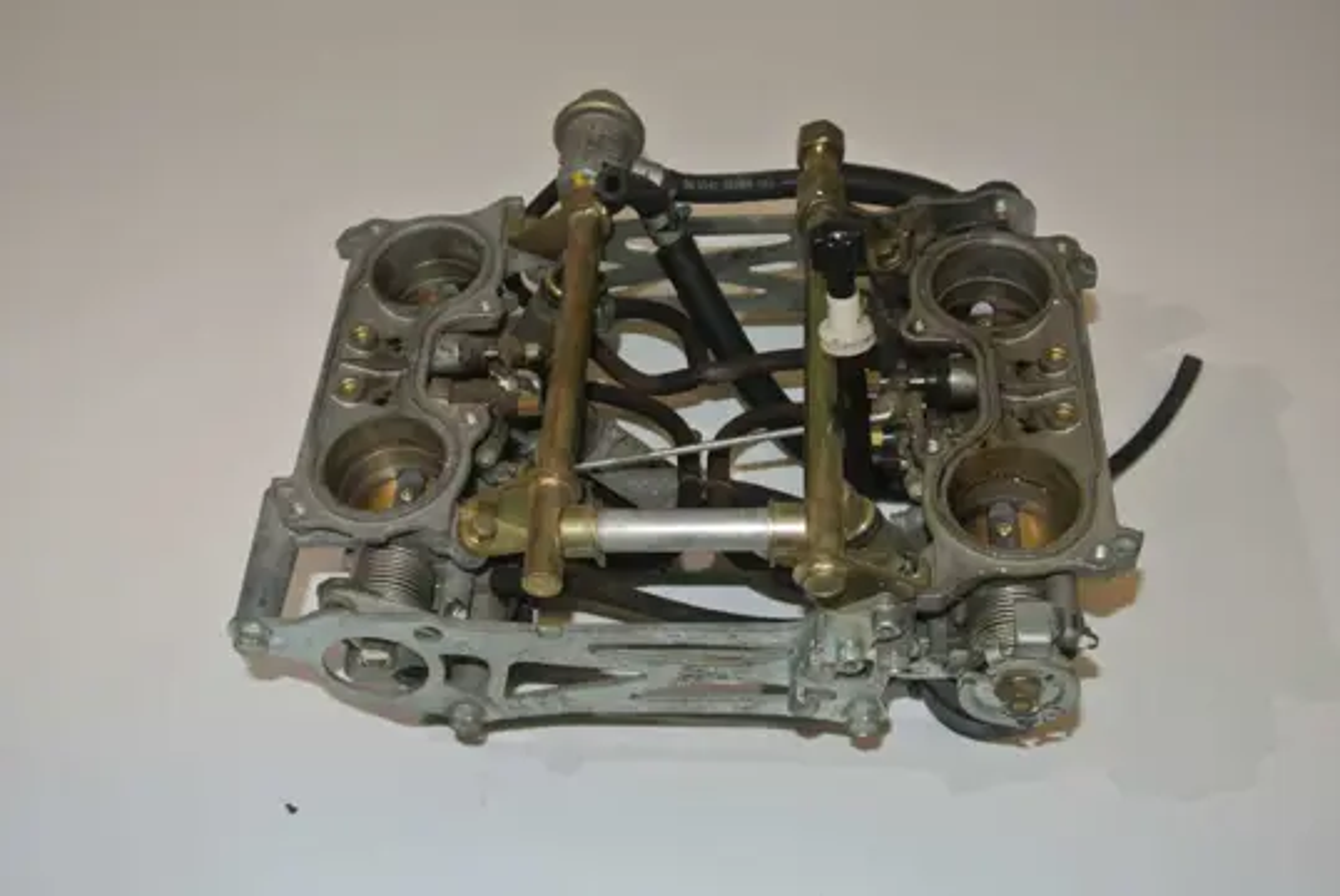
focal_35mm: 44
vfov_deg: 30.6
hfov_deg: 44.5
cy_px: 448
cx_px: 670
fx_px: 1640
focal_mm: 16.3
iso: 200
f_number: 4.2
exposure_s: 1/60
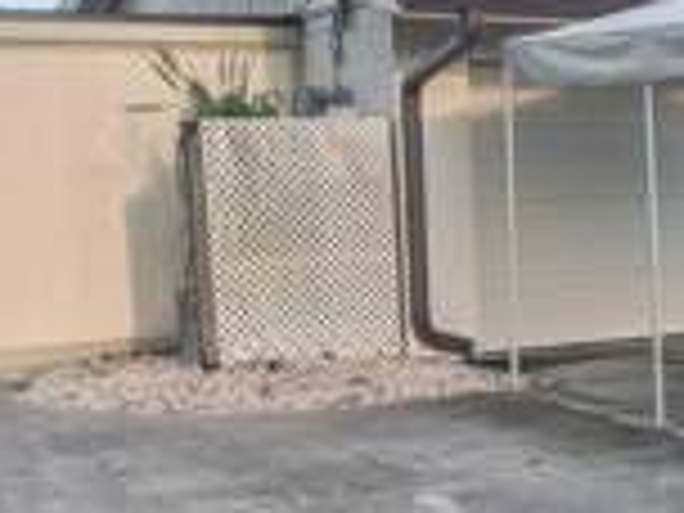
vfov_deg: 19.4
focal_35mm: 76
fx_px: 1502
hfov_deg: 23.2
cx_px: 846
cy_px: 322
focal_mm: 6.9
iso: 29
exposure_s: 1/799
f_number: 1.68
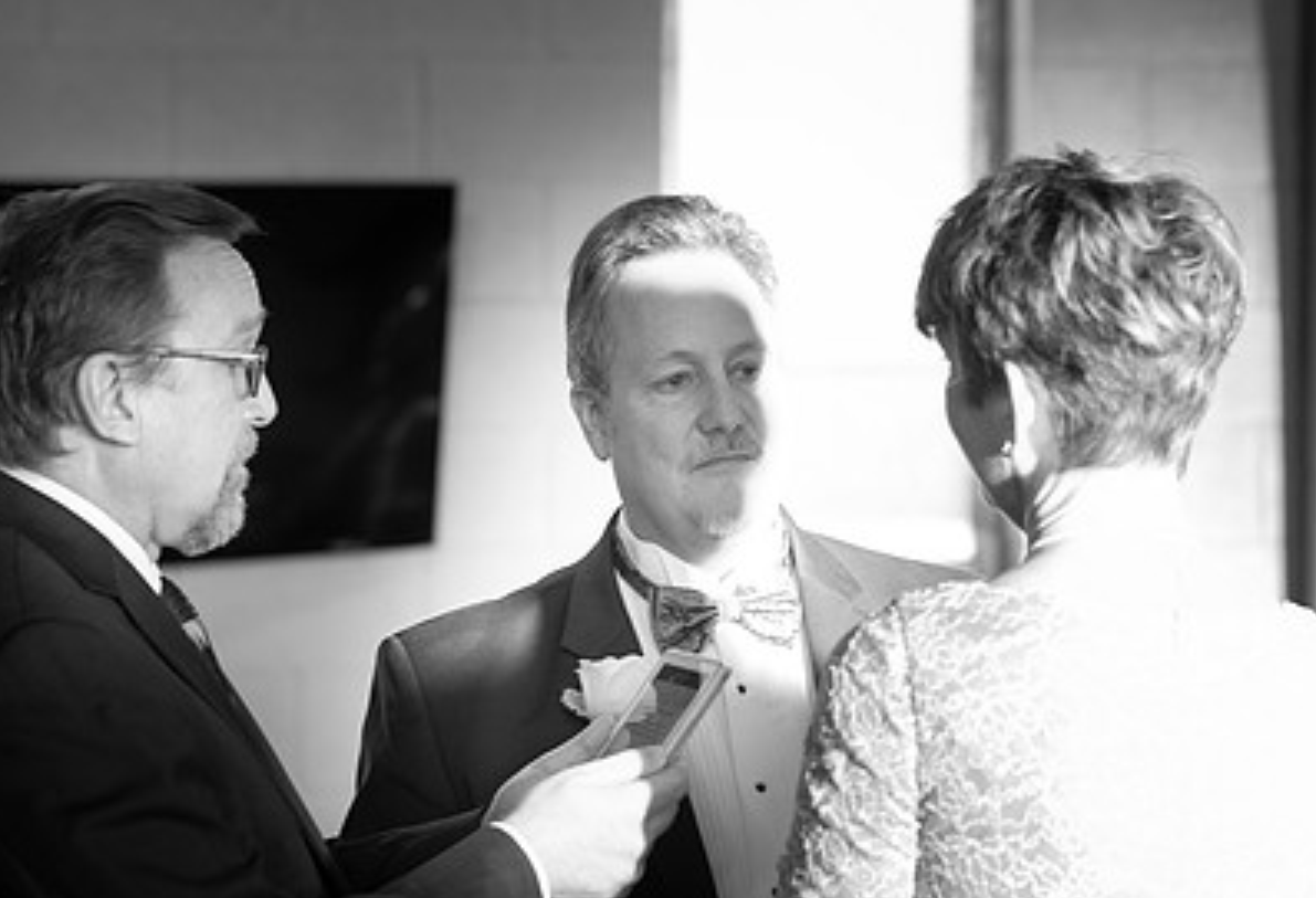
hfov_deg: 15.0
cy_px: 545
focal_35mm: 136
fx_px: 5008
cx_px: 826
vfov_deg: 10.2
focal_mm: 85
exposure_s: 1/100
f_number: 2.8
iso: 500
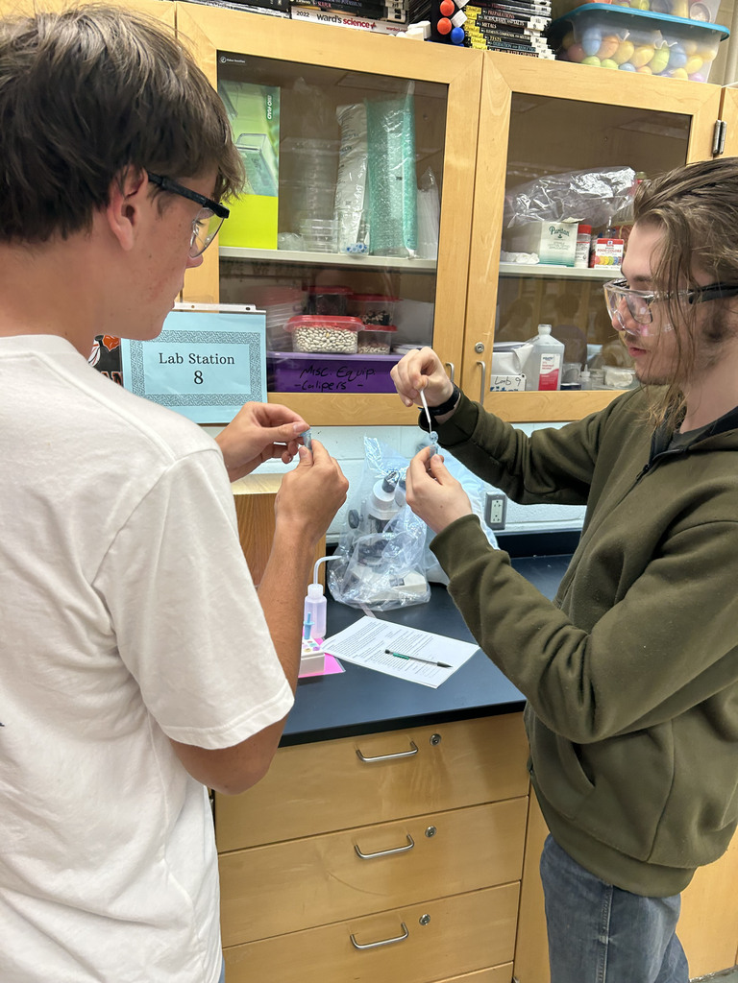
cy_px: 492
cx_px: 369
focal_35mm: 26
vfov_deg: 67.3
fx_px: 739
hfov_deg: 53.1
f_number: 1.5
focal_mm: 5.7
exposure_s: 1/120
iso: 125
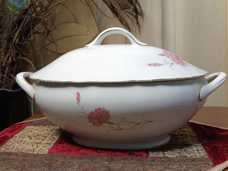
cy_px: 86
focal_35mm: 46
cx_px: 114
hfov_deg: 41.2
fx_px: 303
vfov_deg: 31.6
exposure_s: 1/100
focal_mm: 6.11
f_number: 1.65
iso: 373
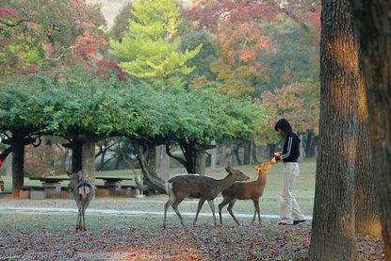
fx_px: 1267
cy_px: 151
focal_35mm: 117
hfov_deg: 17.5
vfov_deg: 11.8
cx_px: 165
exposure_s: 1/90
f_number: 2.8
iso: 200
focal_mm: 63
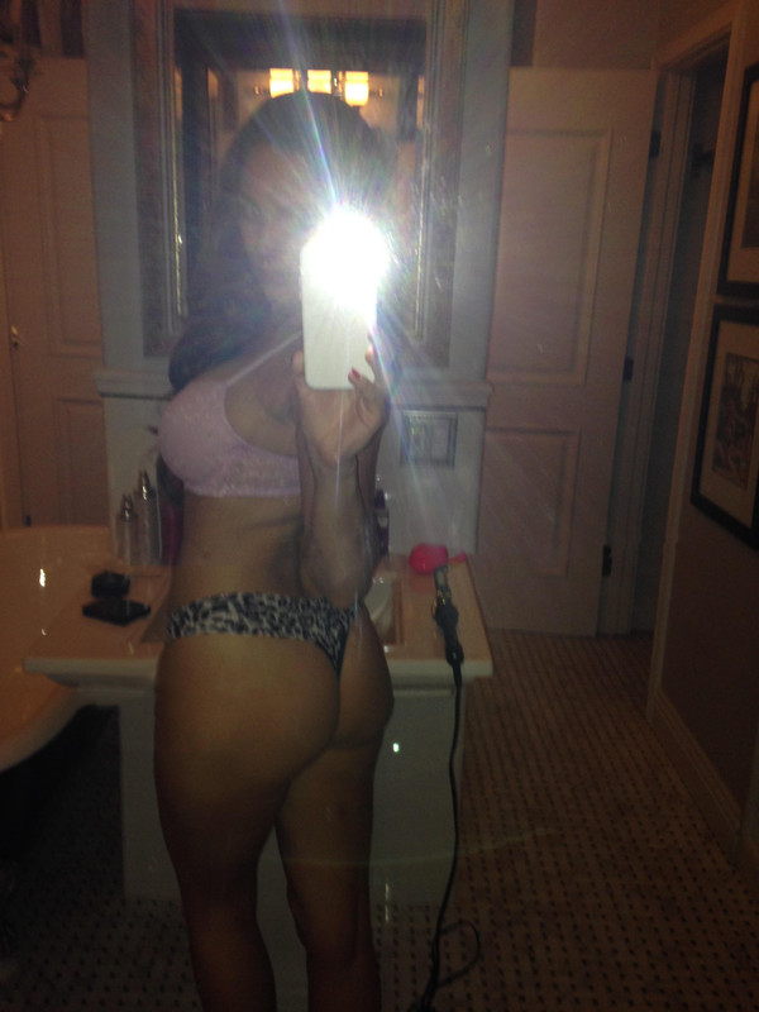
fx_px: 965
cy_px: 506
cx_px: 380
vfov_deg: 55.4
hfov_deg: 42.9
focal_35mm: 33
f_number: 2.4
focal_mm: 4.12
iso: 80
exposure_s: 1/16
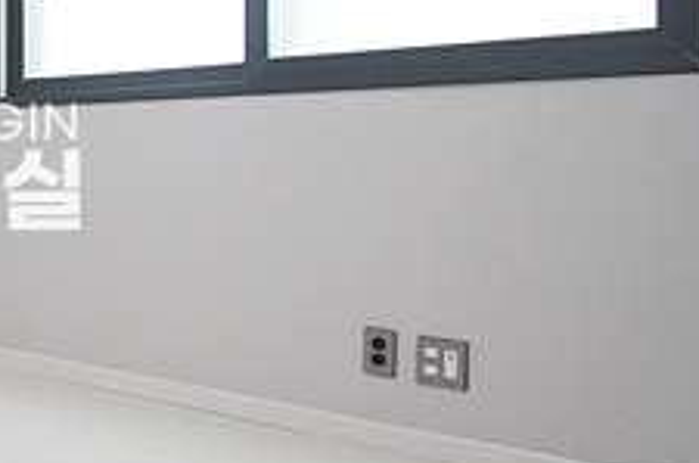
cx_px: -304
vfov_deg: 22.8
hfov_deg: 26.4
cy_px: 143
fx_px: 1139
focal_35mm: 59
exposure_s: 1/100
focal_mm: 11
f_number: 3.5
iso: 800
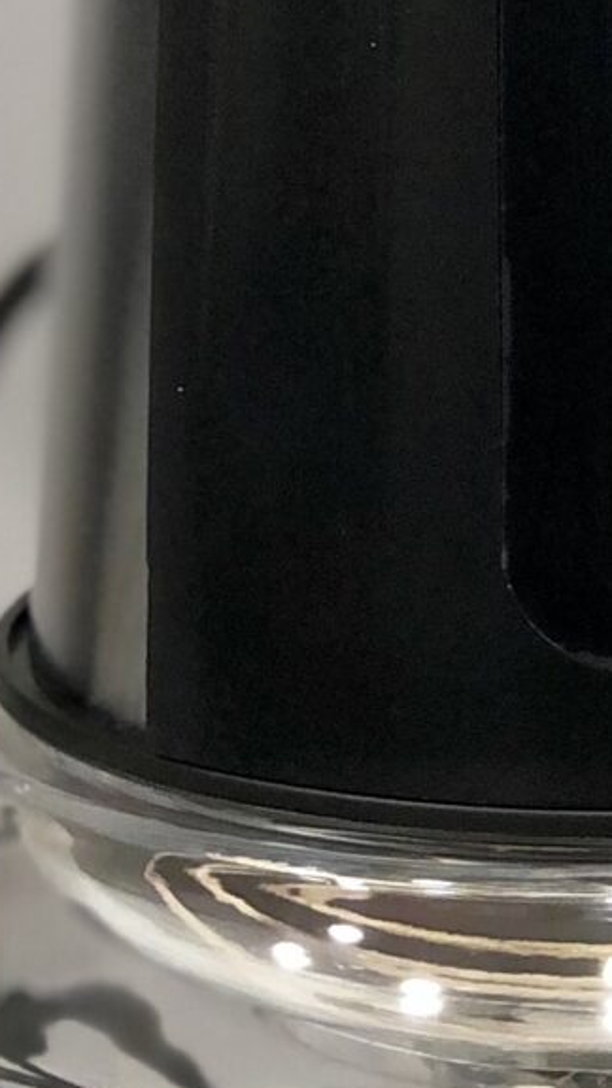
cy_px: 421
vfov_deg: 8.6
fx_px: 7270
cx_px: 518
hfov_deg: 4.8
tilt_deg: -13.2
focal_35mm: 252
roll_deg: +0.3
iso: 80
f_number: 2.4
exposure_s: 1/50
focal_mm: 6
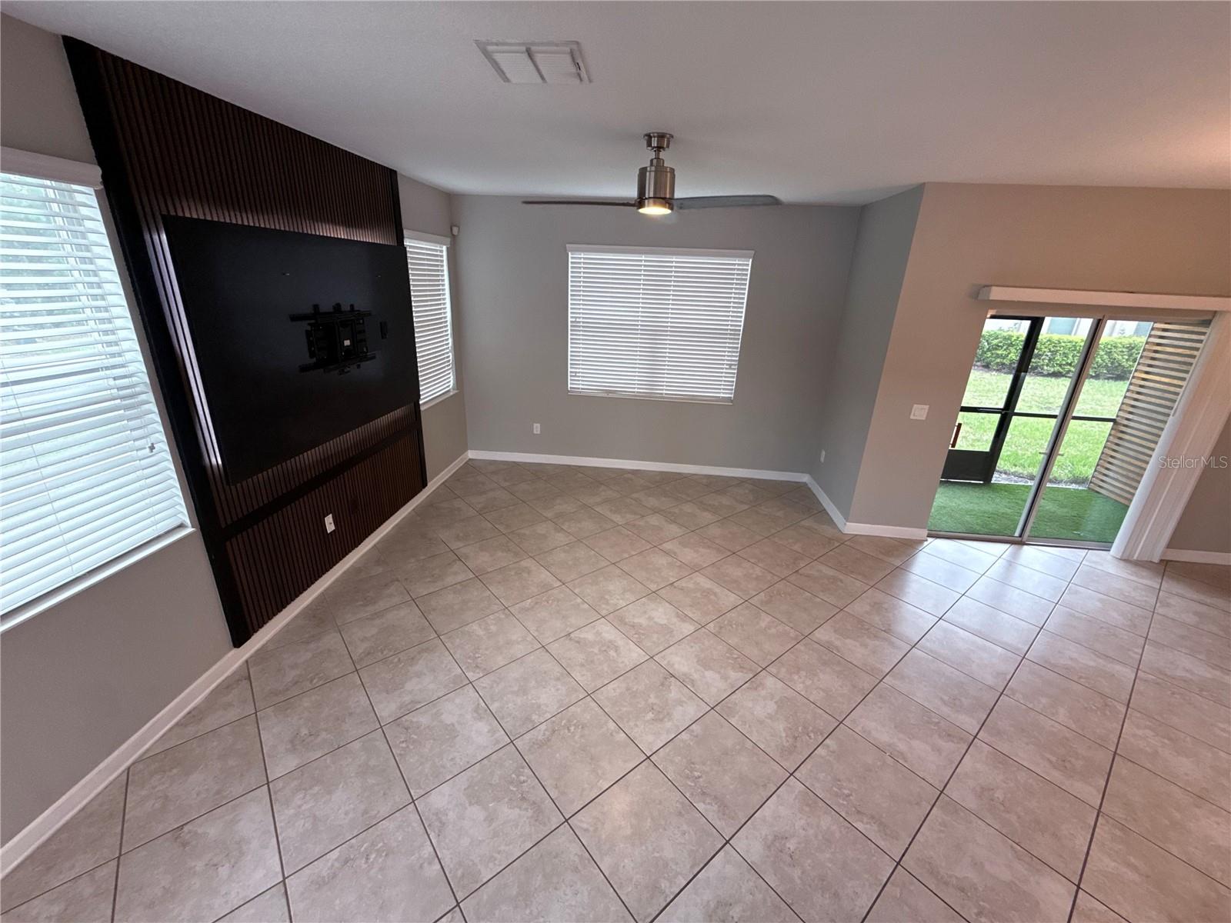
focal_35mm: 14
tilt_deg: -19.0
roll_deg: -2.4
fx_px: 498
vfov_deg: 85.7
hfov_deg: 102.1
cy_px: 462
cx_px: 616
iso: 250
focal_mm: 2.22
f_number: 2.2
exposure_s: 1/120
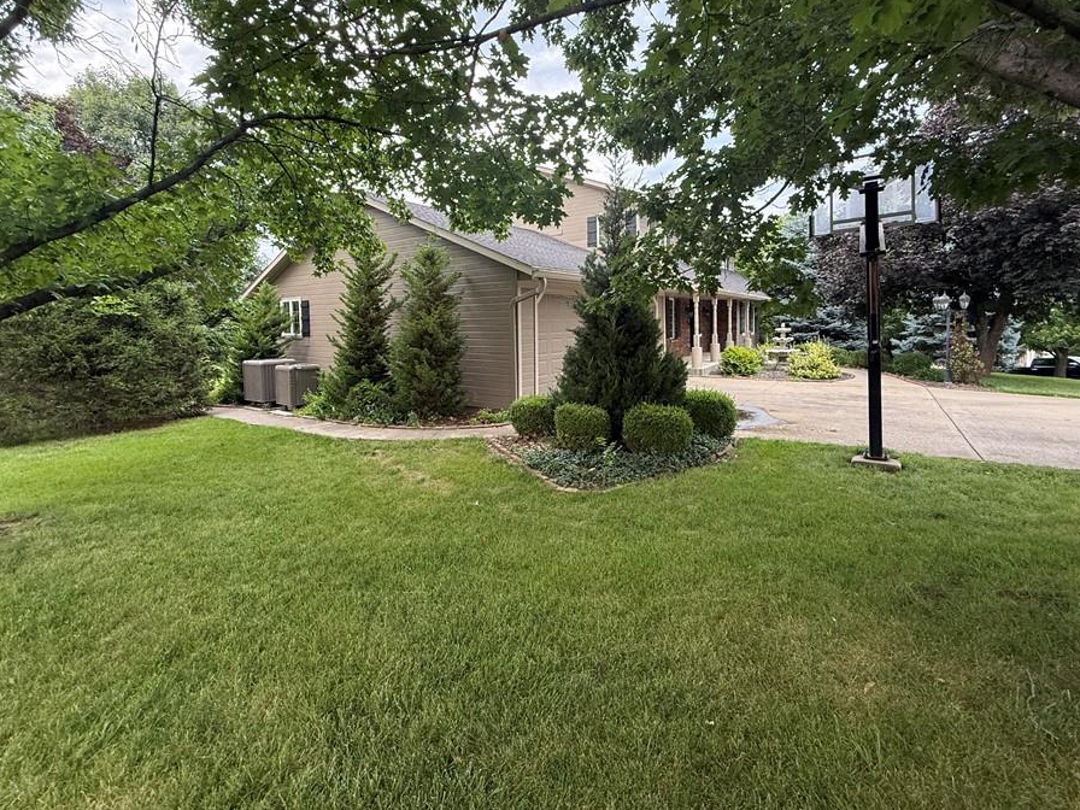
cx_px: 538
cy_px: 352
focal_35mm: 16
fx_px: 499
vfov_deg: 77.7
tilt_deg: -2.9
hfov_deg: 94.5
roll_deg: +1.3
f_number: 2.2
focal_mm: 2.22
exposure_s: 1/99
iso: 200
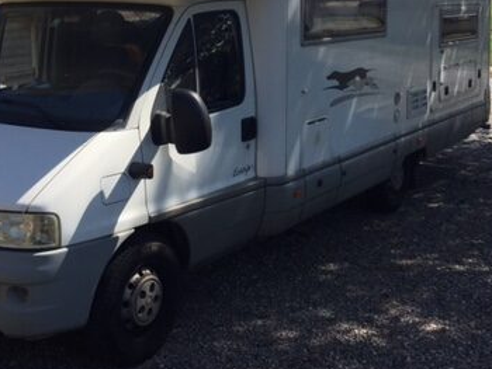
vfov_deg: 26.9
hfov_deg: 36.0
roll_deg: +0.3
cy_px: 63
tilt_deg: -7.5
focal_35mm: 53
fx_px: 754
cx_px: 188
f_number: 2.2
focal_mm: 4.15
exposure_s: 1/1980
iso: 32
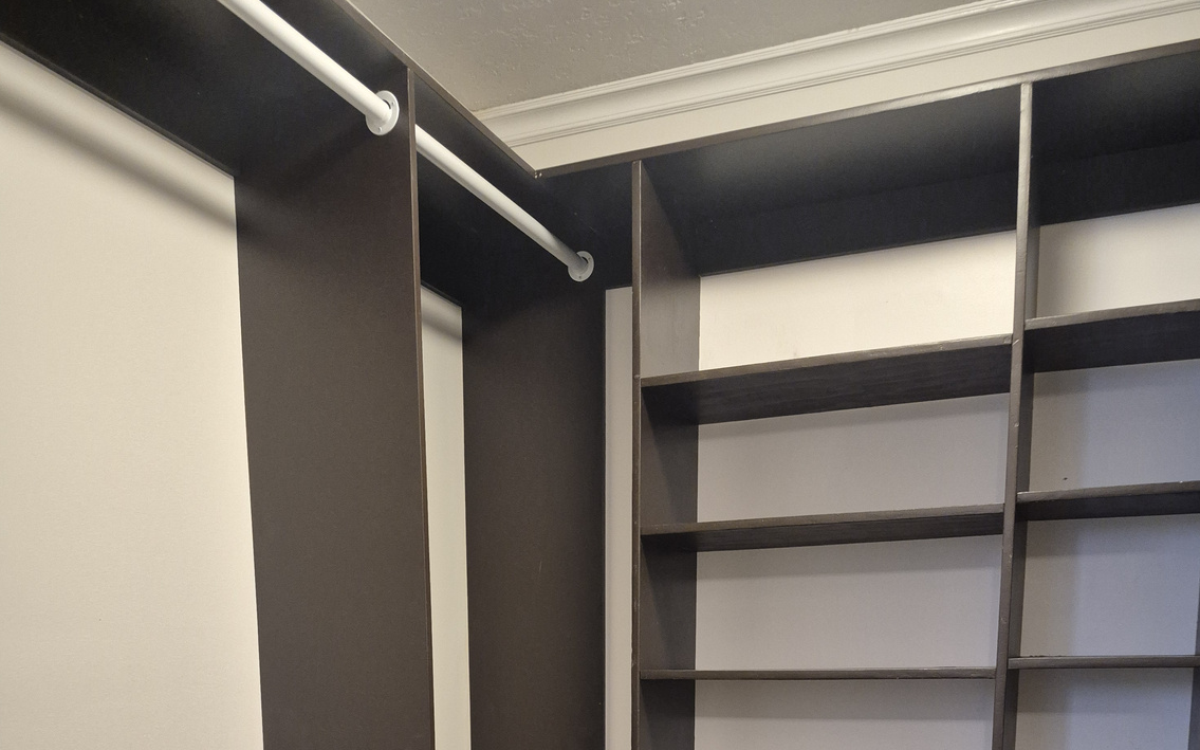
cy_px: 809
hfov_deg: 58.2
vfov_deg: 33.7
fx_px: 1079
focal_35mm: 33
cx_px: 601
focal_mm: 5.4
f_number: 1.8
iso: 640
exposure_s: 1/120
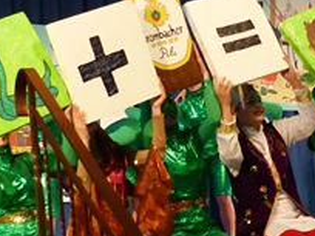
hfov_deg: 17.8
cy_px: 137
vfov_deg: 13.5
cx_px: 212
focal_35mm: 110
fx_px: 1001
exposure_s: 1/60
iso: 500
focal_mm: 6.3
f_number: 2.8
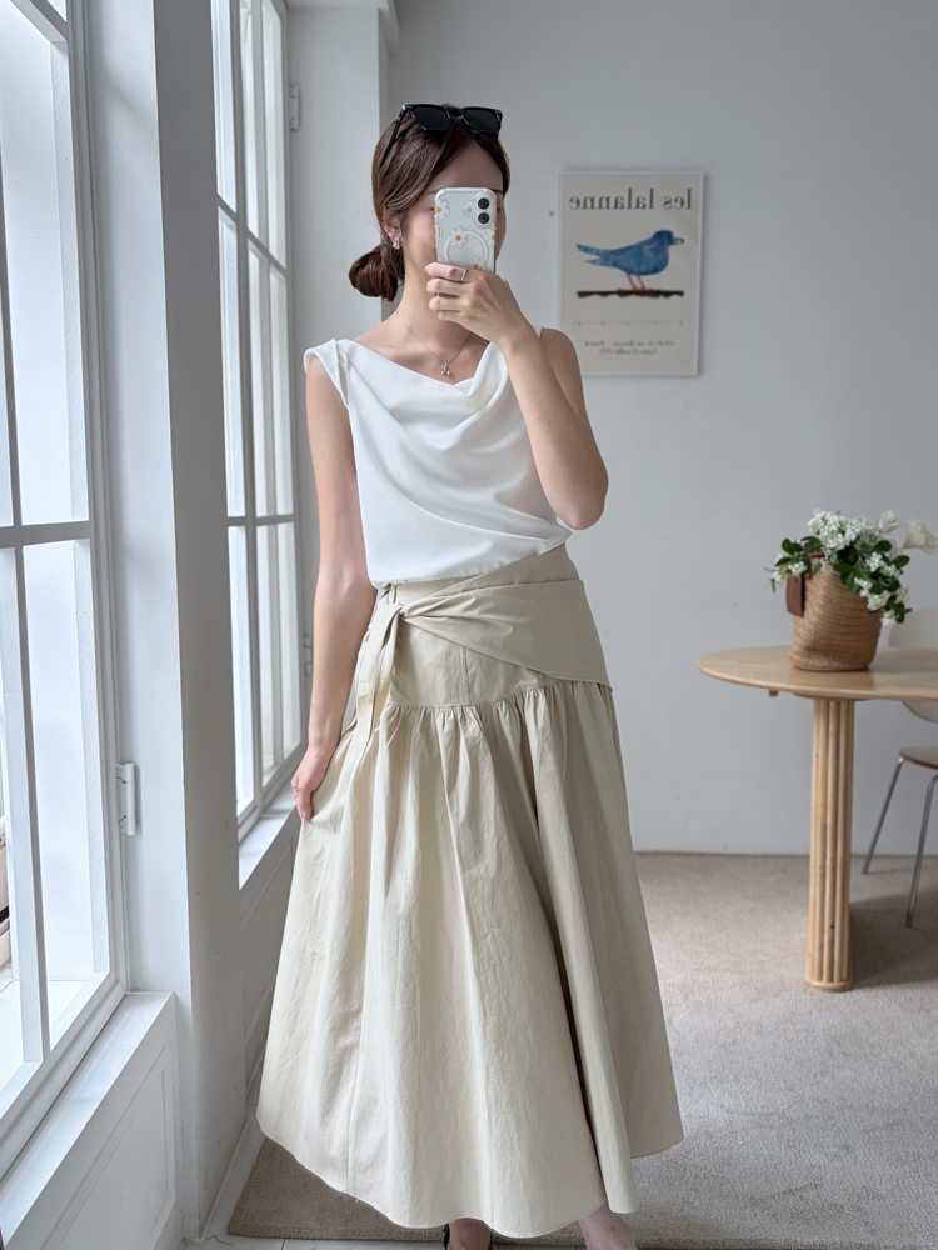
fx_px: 939
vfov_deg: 67.3
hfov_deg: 53.1
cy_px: 625
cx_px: 469
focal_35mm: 26
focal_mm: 5.96
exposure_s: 1/120
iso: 64
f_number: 1.6
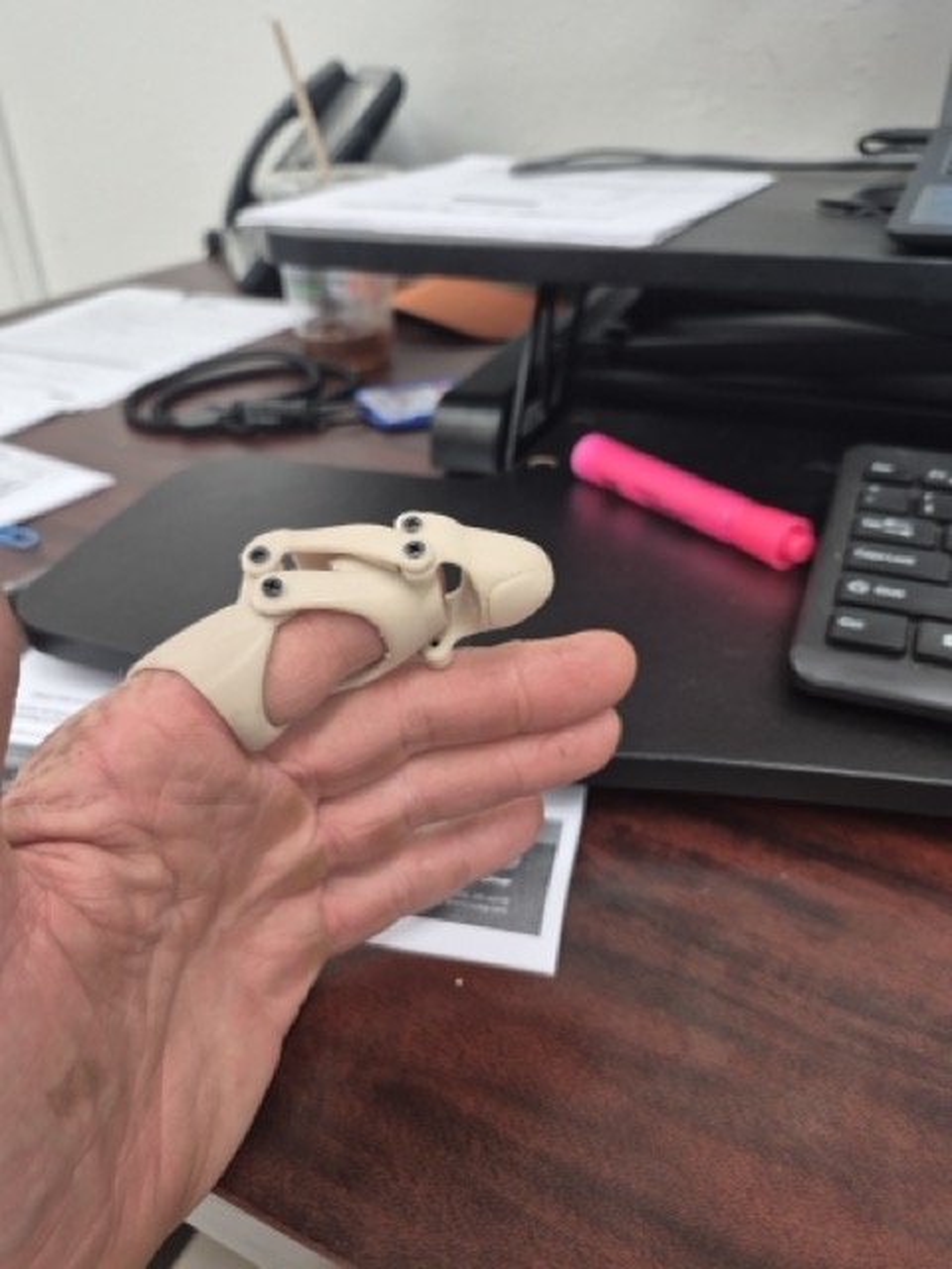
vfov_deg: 73.9
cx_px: 476
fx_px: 843
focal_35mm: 23
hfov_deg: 58.9
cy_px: 634
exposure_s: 1/120
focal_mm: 5.4
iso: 320
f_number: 1.8
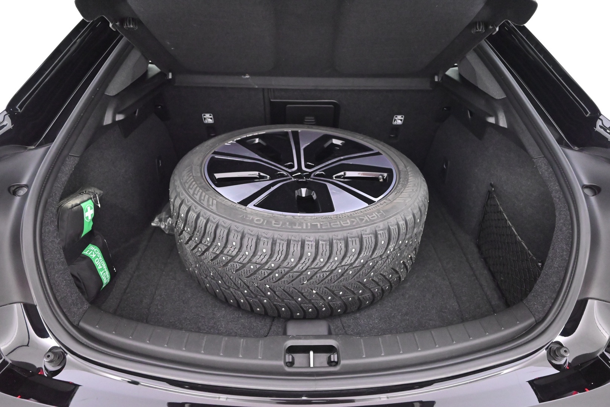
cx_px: 305
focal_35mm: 24
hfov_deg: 73.7
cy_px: 204
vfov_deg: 53.1
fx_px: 407
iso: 10000
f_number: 4
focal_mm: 24
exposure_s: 1/60
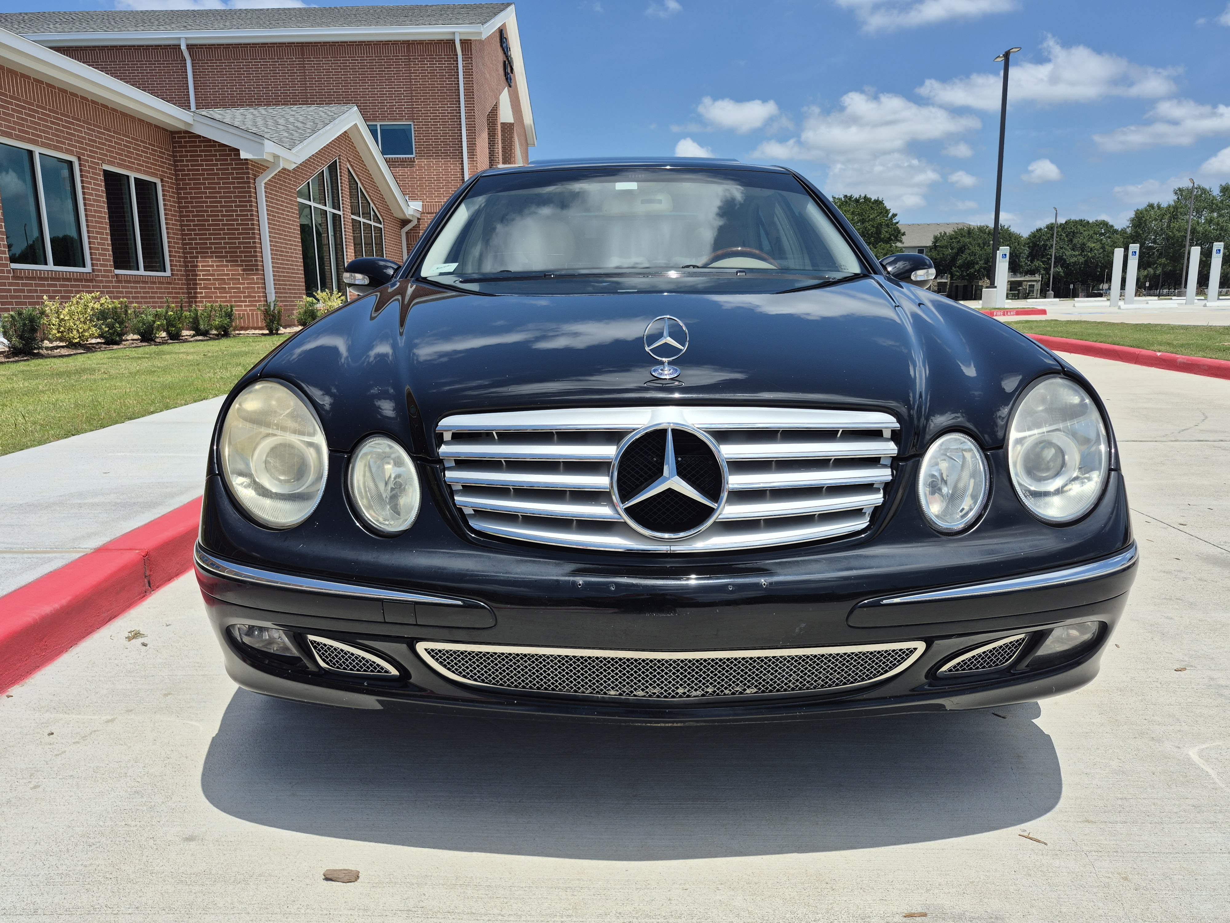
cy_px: 462
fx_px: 817
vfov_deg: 58.9
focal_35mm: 23
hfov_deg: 73.9
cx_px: 615
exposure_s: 1/2736
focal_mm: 5.4
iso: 25
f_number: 1.8
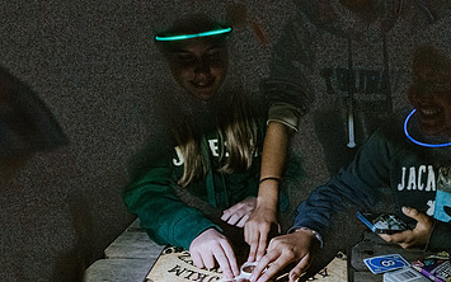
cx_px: 353
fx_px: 492
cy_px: 218
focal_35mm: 40
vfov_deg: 31.3
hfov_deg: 46.9
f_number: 2.8
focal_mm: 24
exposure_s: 1/200
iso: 12800
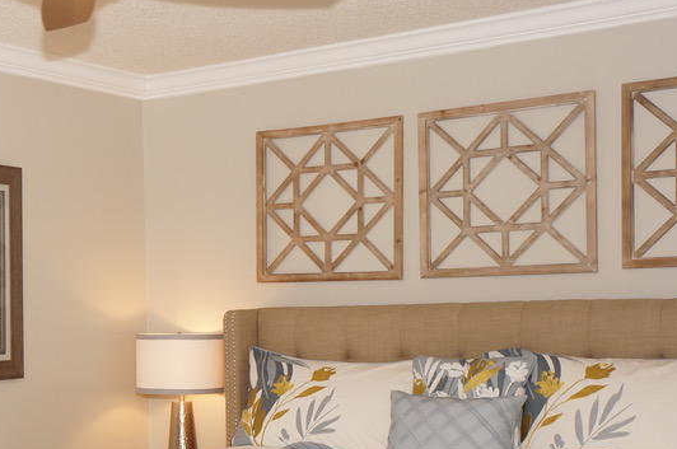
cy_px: 363
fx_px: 1221
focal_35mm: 65
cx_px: 42
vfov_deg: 20.6
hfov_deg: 29.5
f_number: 4
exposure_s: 1/60
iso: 200
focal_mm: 18
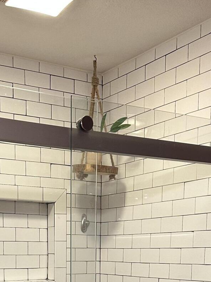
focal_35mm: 61
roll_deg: +0.4
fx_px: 496
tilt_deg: -7.1
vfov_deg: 28.8
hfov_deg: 23.8
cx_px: 56
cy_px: 309
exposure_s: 1/60
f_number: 1.78
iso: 320
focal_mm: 6.86
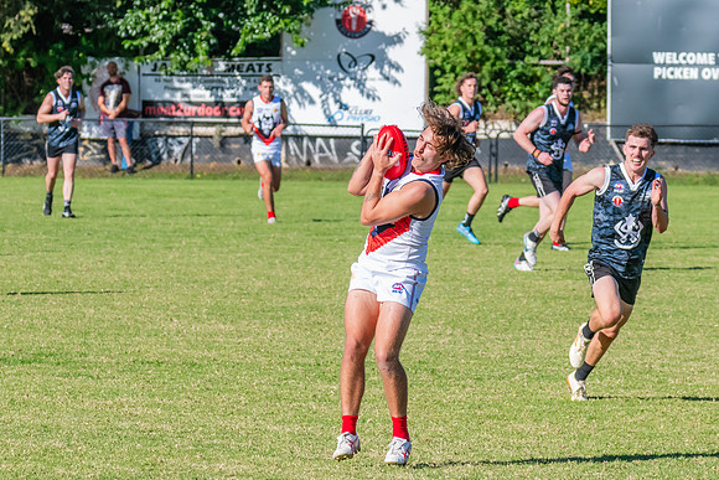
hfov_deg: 5.0
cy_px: 168
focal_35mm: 410
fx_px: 8196
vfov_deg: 3.4
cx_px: 394
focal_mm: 260
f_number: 11
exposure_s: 1/1600
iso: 1600
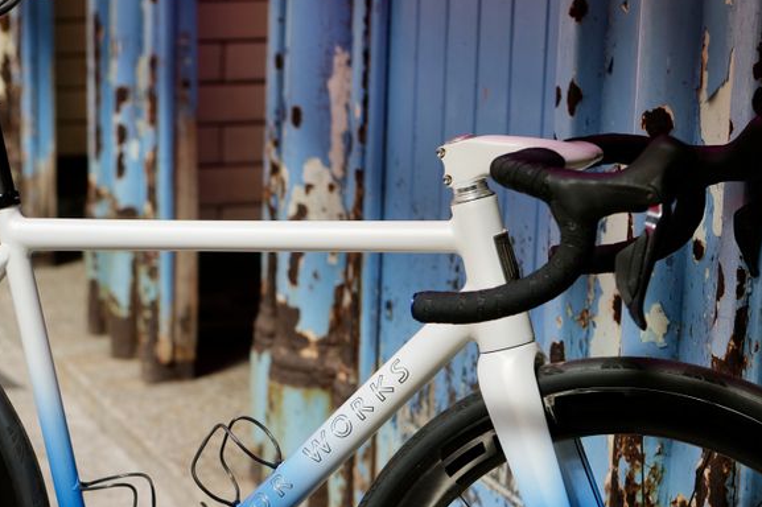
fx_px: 2348
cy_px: 440
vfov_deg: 12.3
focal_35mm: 111
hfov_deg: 18.3
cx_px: 181
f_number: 2.8
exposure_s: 1/160
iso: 100
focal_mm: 50
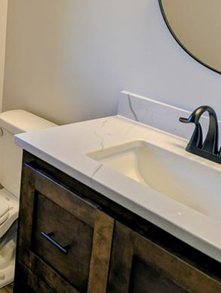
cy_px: 74
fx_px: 399
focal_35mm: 47
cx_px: 31
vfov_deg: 39.3
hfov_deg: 29.9
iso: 41
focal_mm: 6.81
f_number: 1.85
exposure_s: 1/120
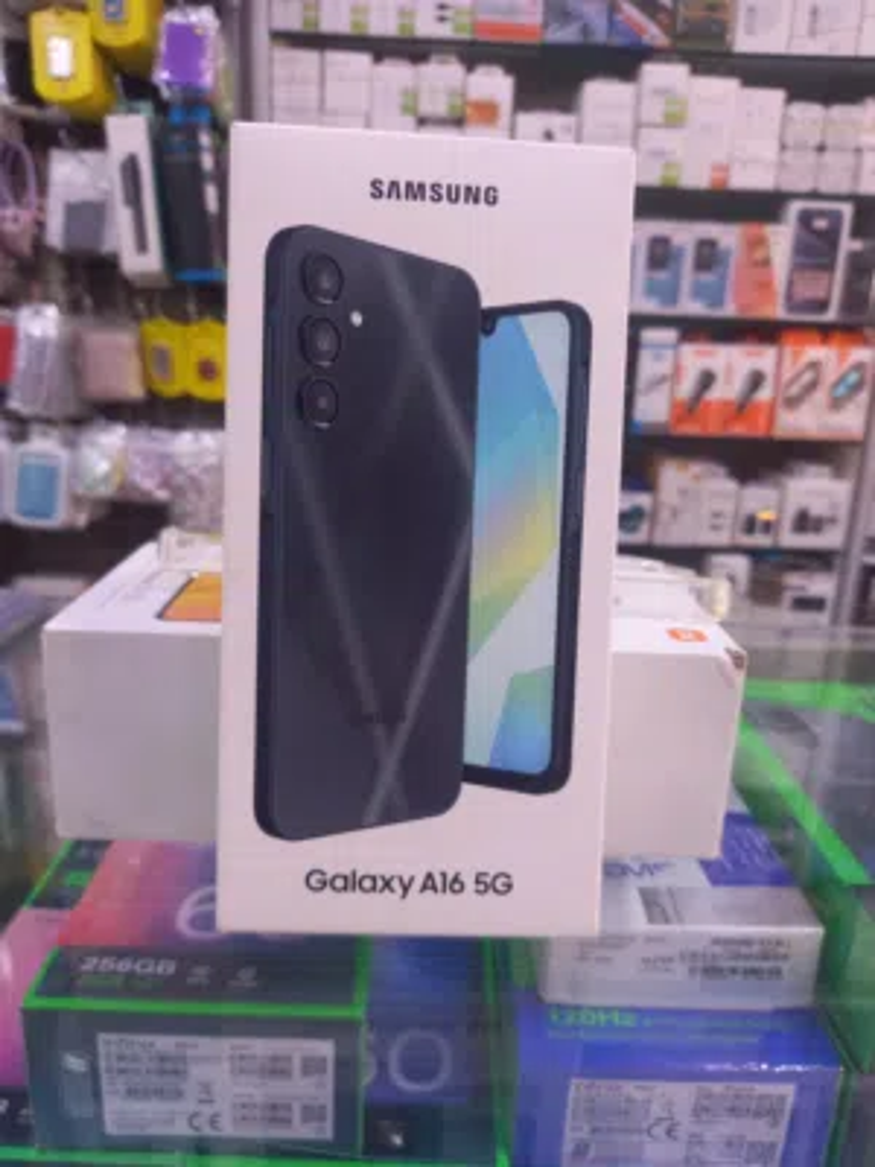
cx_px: 438
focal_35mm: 25
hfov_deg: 54.9
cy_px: 584
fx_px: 843
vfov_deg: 69.4
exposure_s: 1/50
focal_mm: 4.6
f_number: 2
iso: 125
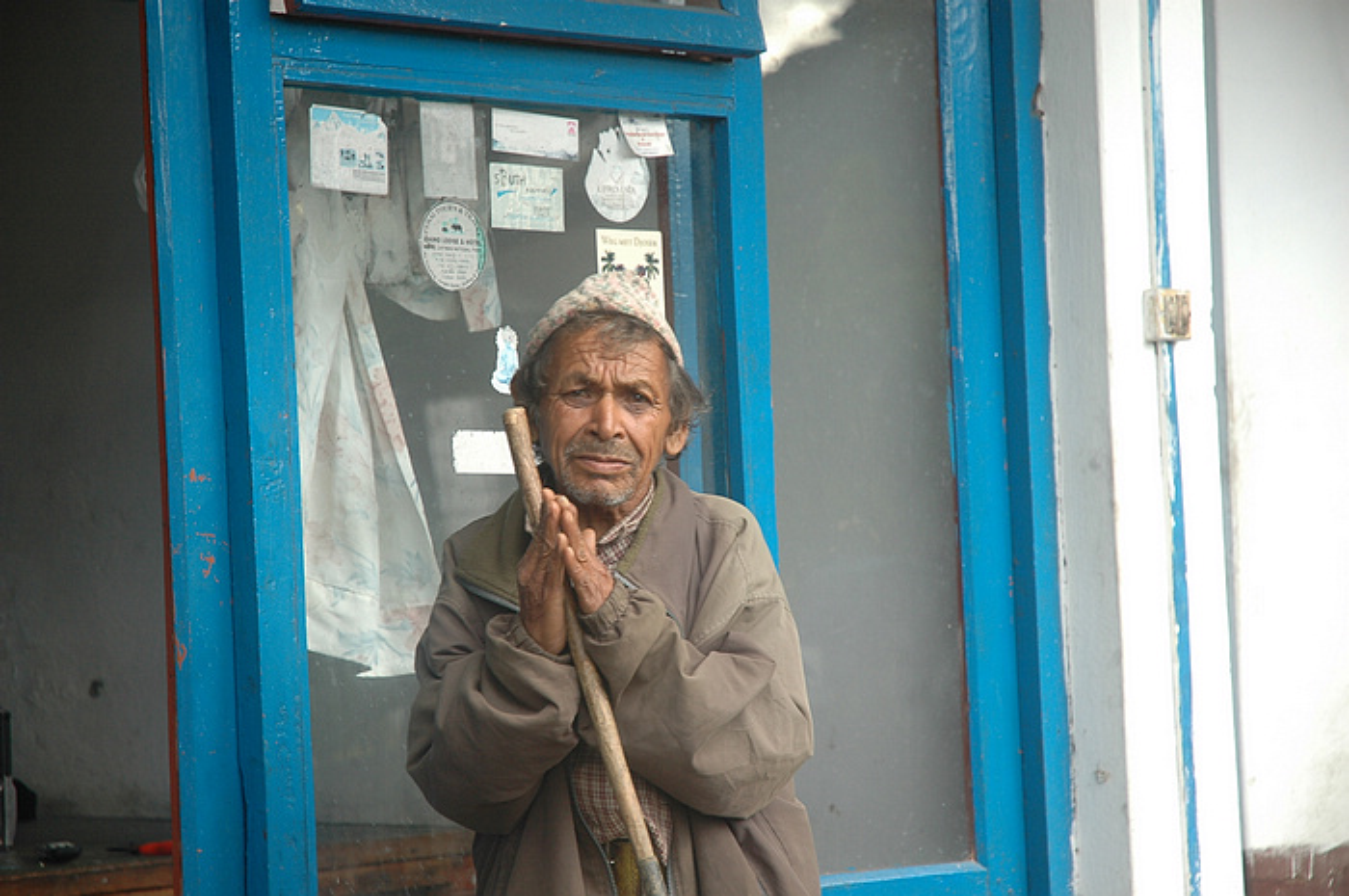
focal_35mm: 105
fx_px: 3930
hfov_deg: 19.5
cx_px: 674
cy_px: 448
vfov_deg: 13.0
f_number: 4.5
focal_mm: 70
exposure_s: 1/100
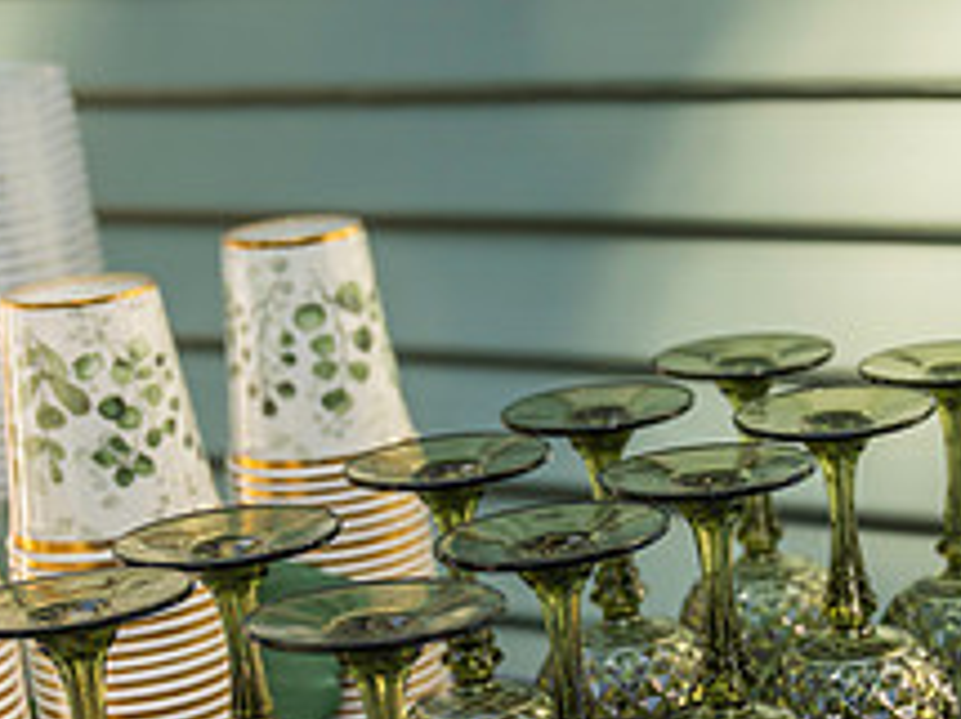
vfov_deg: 15.2
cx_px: 796
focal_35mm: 96
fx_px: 2664
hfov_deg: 20.2
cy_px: 645
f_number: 3.2
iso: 400
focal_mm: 37
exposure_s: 1/2000
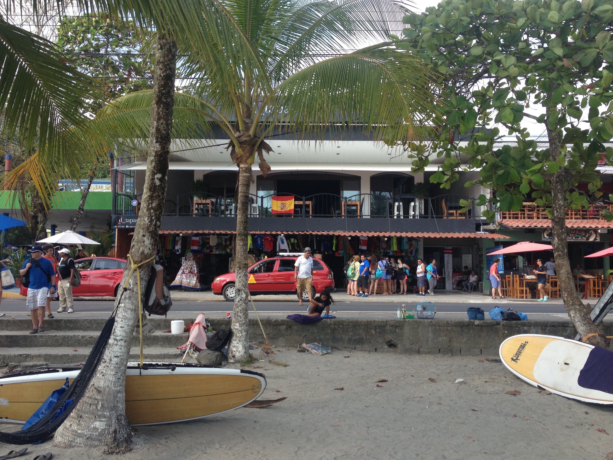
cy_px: 232
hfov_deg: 51.3
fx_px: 638
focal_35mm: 36
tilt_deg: +1.4
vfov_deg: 39.7
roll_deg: +0.2
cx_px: 301
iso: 50
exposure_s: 1/536
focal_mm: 4.28
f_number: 2.4
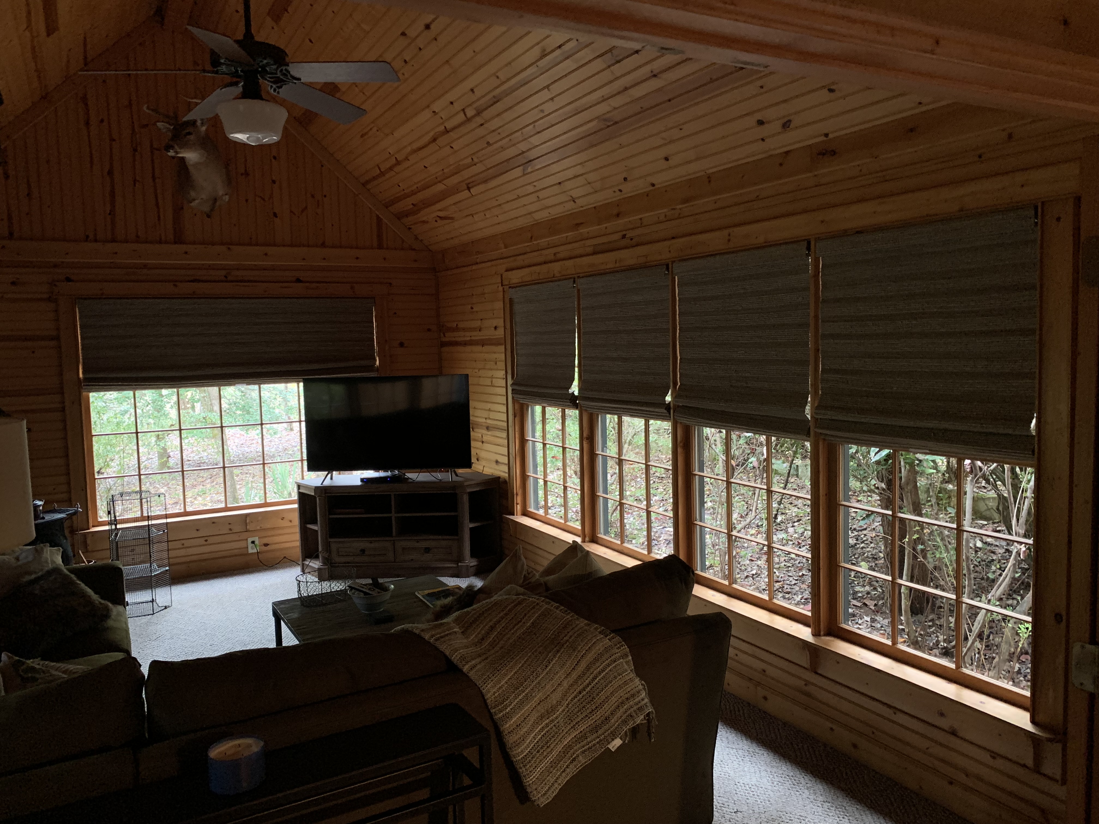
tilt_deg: -4.1
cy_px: 412
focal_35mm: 26
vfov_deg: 53.1
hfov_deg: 67.3
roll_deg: +0.7
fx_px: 825
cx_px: 550
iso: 500
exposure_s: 1/30
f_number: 1.8
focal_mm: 4.25
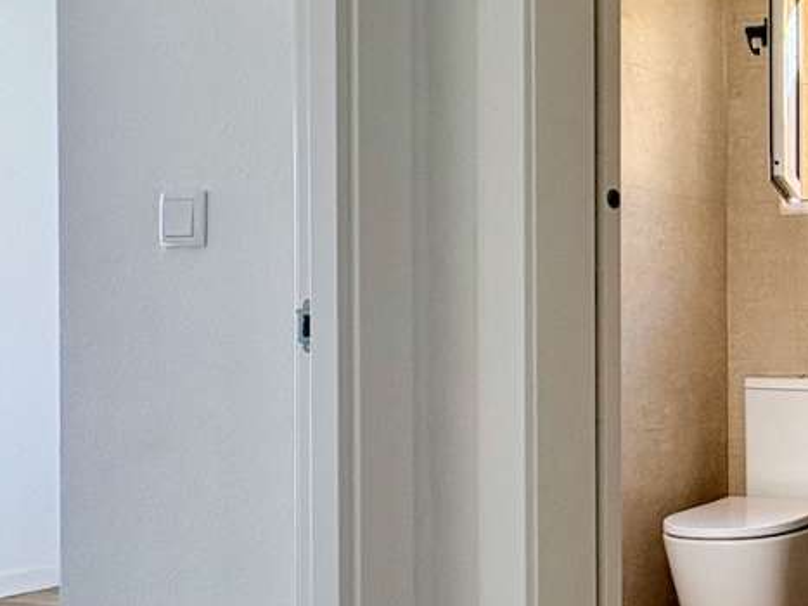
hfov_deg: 31.0
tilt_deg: +0.5
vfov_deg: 32.2
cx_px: 1090
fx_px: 1050
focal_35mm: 45
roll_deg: +0.7
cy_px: 323
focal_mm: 2.22
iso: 80
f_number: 2.2
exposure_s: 1/133
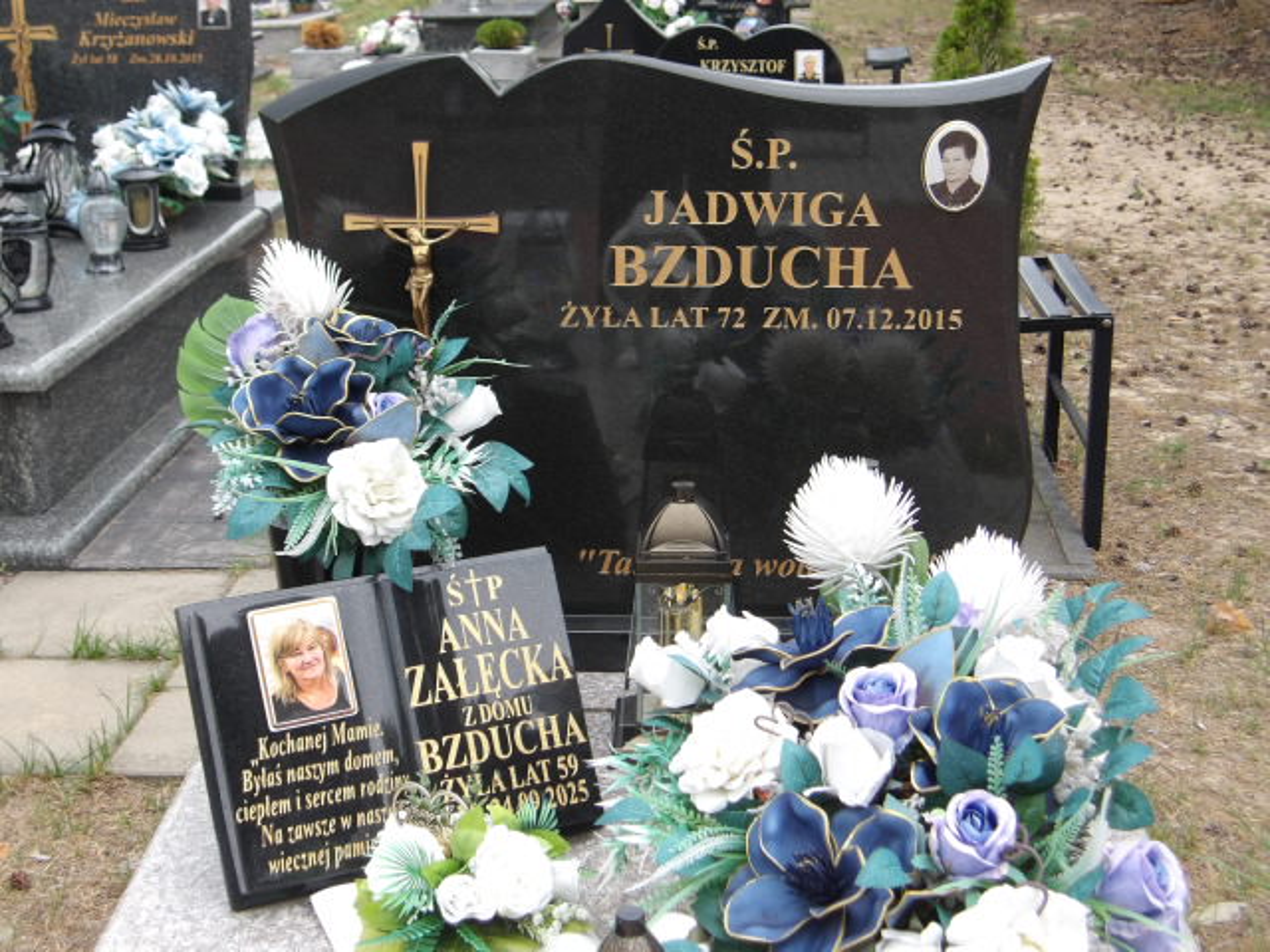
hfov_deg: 36.2
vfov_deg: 27.5
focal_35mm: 53
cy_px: 476
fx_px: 1944
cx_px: 635
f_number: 4.2
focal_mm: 9.4
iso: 100
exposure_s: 1/120
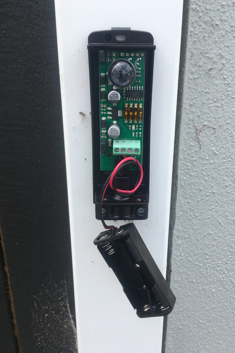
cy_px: 175
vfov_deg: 60.3
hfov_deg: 42.3
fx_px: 303
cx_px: 123
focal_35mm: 31
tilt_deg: -22.0
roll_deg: -0.5
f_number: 2.2
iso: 25
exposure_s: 1/746
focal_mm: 4.15
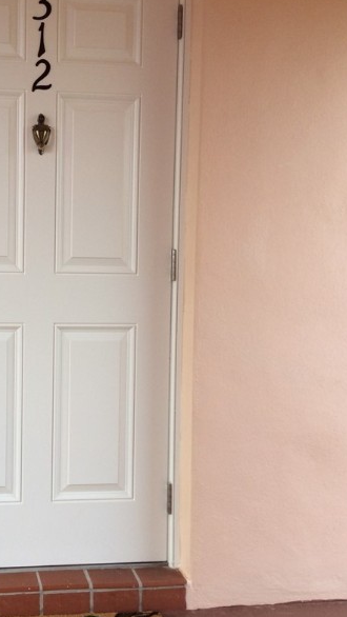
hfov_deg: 24.9
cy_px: 306
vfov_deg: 43.7
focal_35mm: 47
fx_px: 768
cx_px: 54
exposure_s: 1/144
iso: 32
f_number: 2.4
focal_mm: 3.3
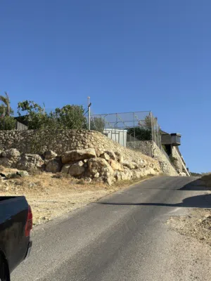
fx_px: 390
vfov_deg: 39.7
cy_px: 140
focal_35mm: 48
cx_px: 106
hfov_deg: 30.3
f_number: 1.78
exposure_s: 1/5882
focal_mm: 6.86
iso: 100
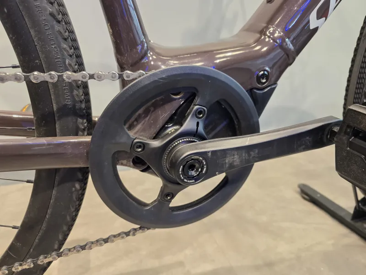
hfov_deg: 73.9
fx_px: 243
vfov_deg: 58.9
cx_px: 183
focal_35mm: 23
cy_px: 138
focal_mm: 6.3
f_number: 1.7
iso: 250
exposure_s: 1/50.3
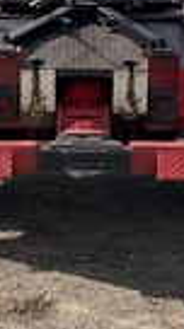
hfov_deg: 12.9
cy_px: 53
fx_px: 811
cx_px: 75
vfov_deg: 22.6
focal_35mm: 93
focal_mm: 3
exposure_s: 1/2058
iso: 25
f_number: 1.8
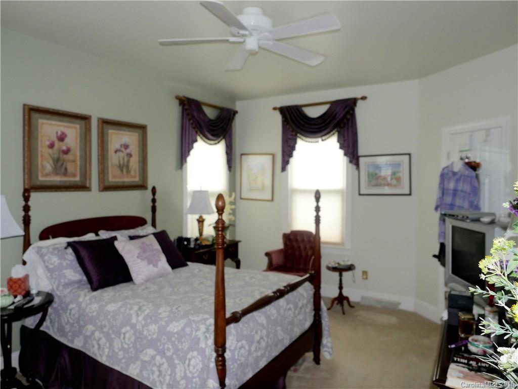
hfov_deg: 71.6
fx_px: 359
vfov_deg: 56.8
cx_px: 259
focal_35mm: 24
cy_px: 194
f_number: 2.8
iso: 500
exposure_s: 1/125
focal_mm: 12
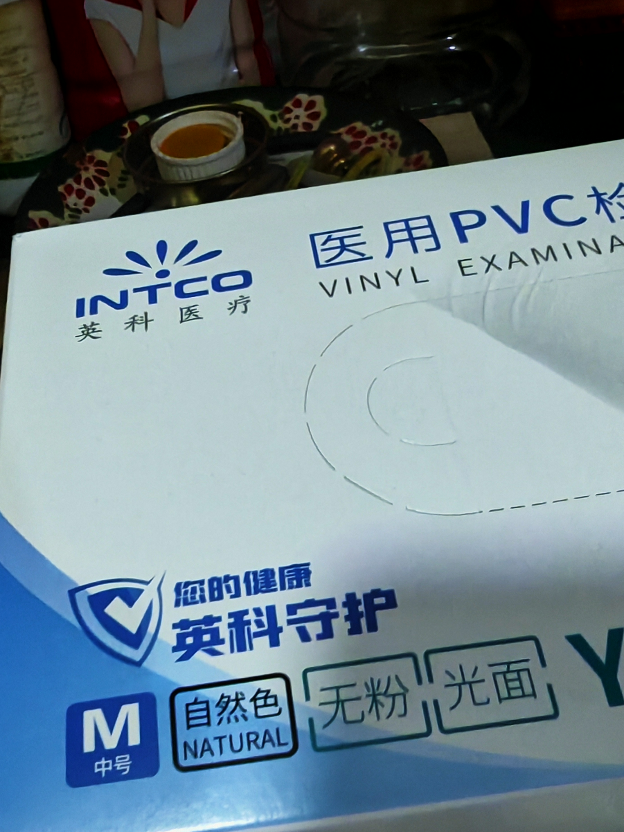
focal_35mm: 38
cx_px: 312
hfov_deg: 37.7
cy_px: 472
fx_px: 913
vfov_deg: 48.8
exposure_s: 1/25
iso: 1600
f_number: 2
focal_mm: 1.82
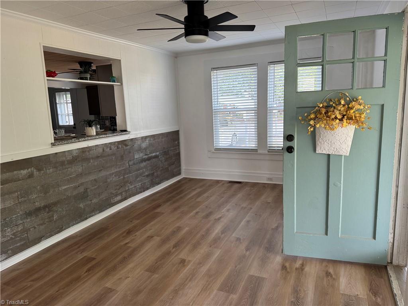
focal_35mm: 24
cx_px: 204
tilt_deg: -9.2
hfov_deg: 71.6
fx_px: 283
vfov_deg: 56.8
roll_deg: +2.0
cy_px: 153
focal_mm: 6.76
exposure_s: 1/121
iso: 200
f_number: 1.78
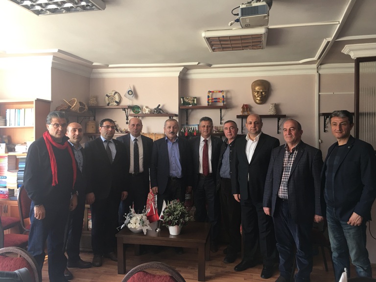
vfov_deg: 48.2
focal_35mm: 29
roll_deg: -0.2
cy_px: 141
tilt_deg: +0.4
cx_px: 188
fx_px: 315
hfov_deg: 61.7
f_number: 2.2
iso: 32
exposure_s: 1/17
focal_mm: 4.15
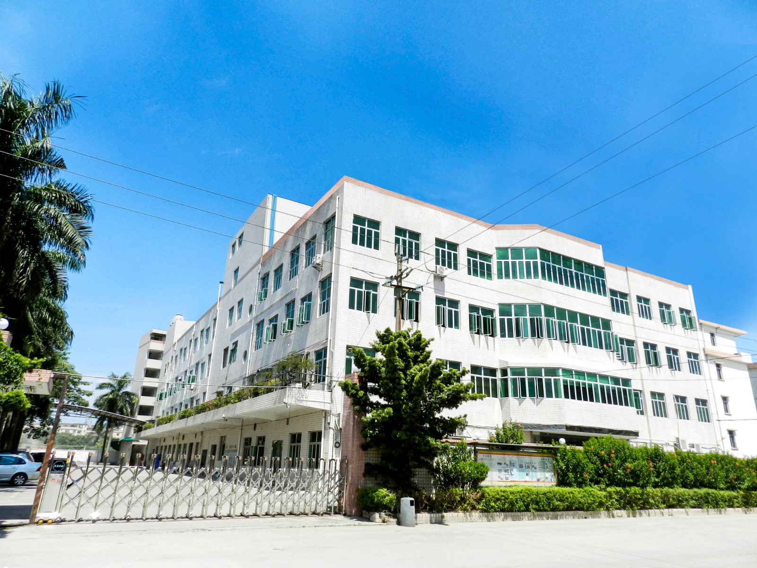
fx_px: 503
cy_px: 284
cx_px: 378
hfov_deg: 73.9
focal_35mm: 23
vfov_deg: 58.9
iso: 160
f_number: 4
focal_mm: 4
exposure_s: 1/800
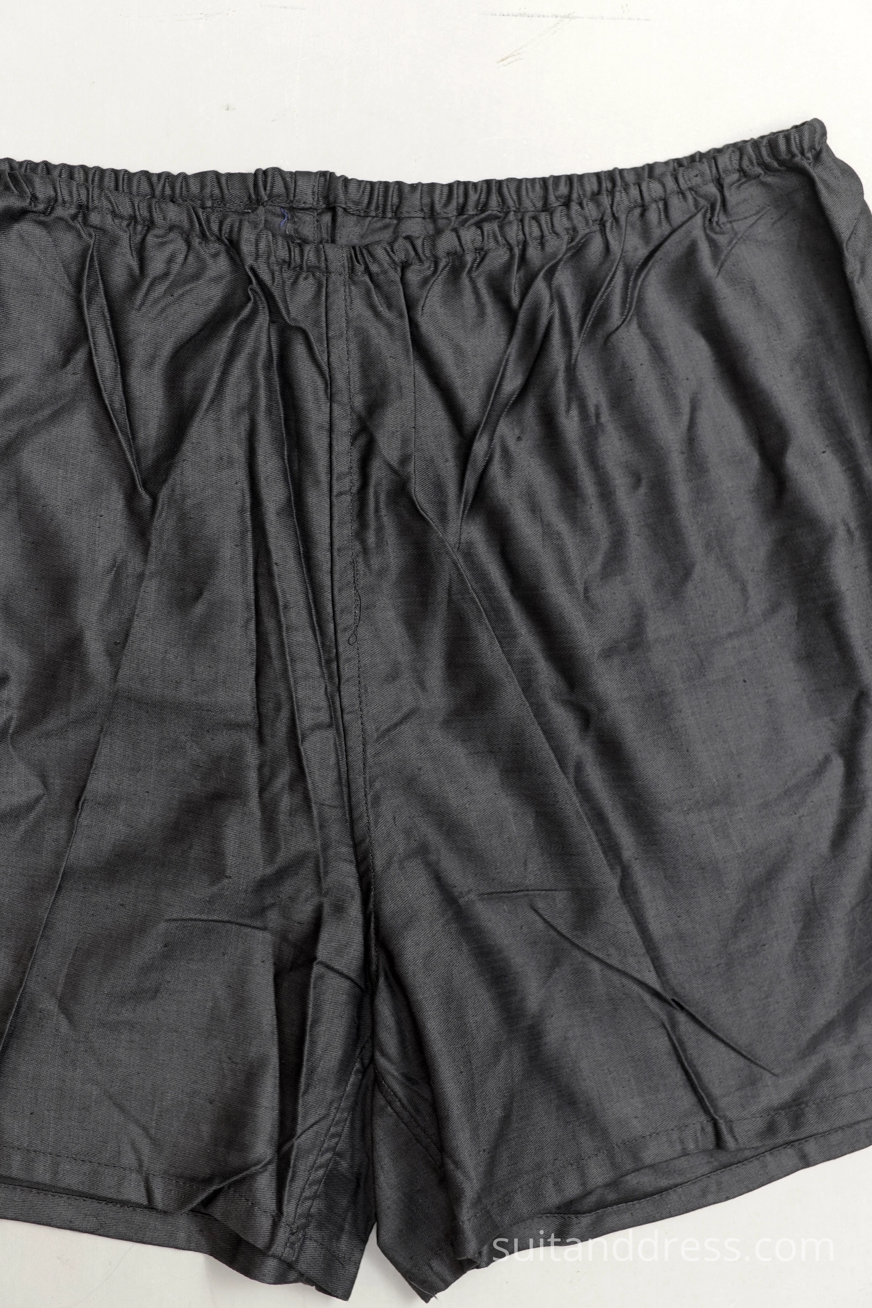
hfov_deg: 28.1
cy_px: 654
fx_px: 1744
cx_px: 436
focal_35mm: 48
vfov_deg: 41.1
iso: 400
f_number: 2.8
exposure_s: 1/60
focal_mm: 32
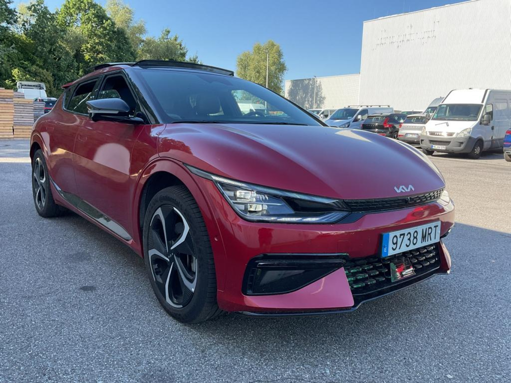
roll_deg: -3.3
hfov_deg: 61.7
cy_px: 192
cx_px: 256
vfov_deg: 48.2
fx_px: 428
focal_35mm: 29
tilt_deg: -9.4
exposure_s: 1/355
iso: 16
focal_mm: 3
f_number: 1.8
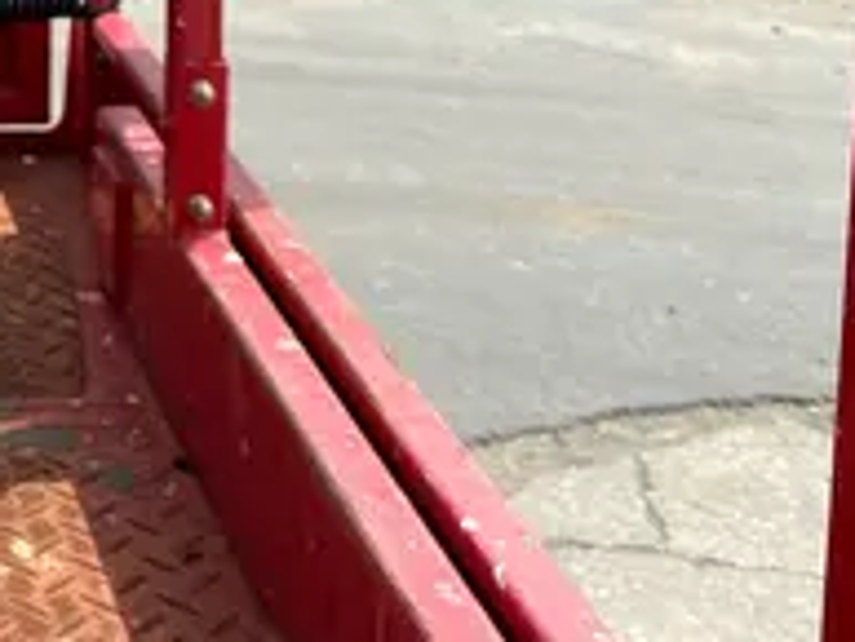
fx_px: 1829
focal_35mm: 74
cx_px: -173
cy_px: -215
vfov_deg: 18.4
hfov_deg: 23.9
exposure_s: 1/1678
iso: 32
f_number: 1.8
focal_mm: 4.25
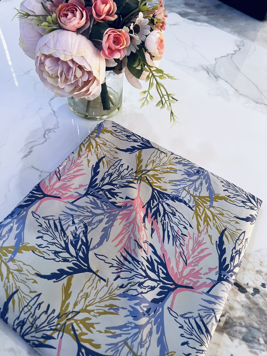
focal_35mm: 26
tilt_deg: -53.3
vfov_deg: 67.3
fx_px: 267
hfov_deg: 53.1
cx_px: 134
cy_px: 178
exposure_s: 1/50
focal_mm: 5.7
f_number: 1.5
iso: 80
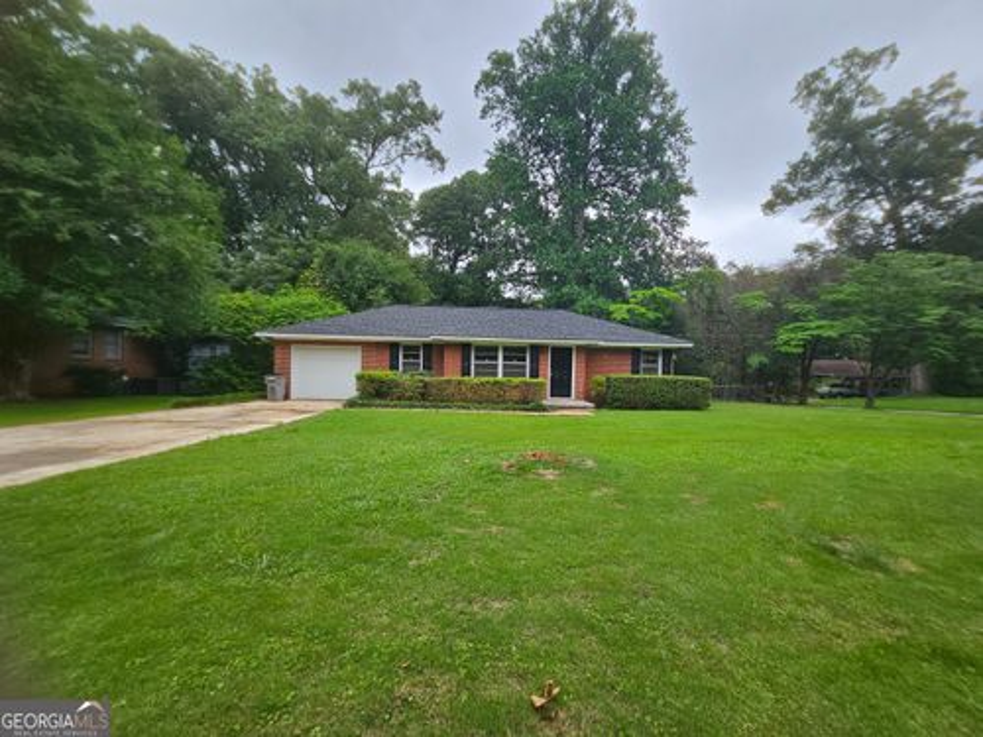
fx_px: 369
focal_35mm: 13
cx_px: 492
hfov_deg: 106.2
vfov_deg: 89.9
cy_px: 368
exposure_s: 1/871
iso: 50
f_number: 2.2
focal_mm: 2.2
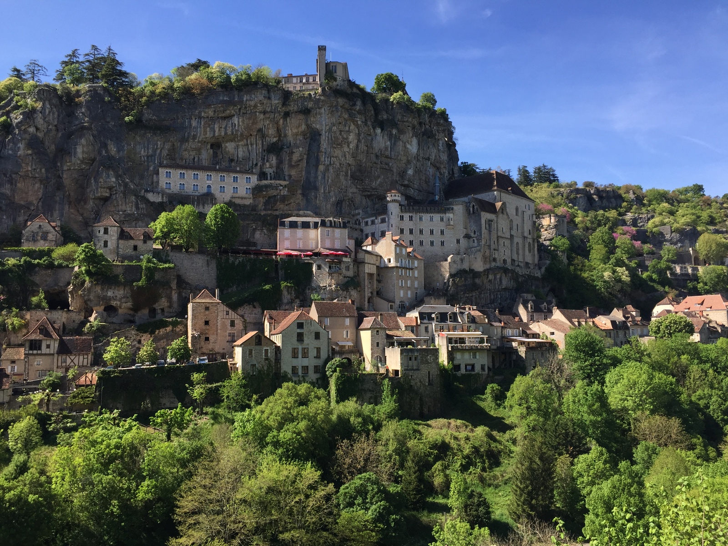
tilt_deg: +4.7
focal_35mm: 29
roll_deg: +0.1
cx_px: 364
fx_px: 610
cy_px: 273
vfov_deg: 48.2
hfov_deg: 61.7
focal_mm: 4.15
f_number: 2.2
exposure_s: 1/964
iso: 32
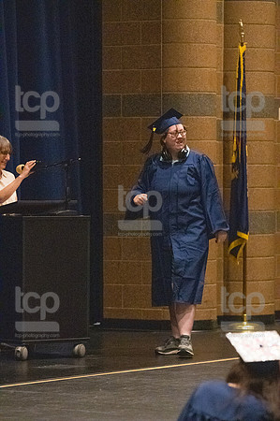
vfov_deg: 9.2
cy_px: 210
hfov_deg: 6.1
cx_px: 140
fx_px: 2631
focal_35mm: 225
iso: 10000
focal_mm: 150
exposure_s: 1/400
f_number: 3.2
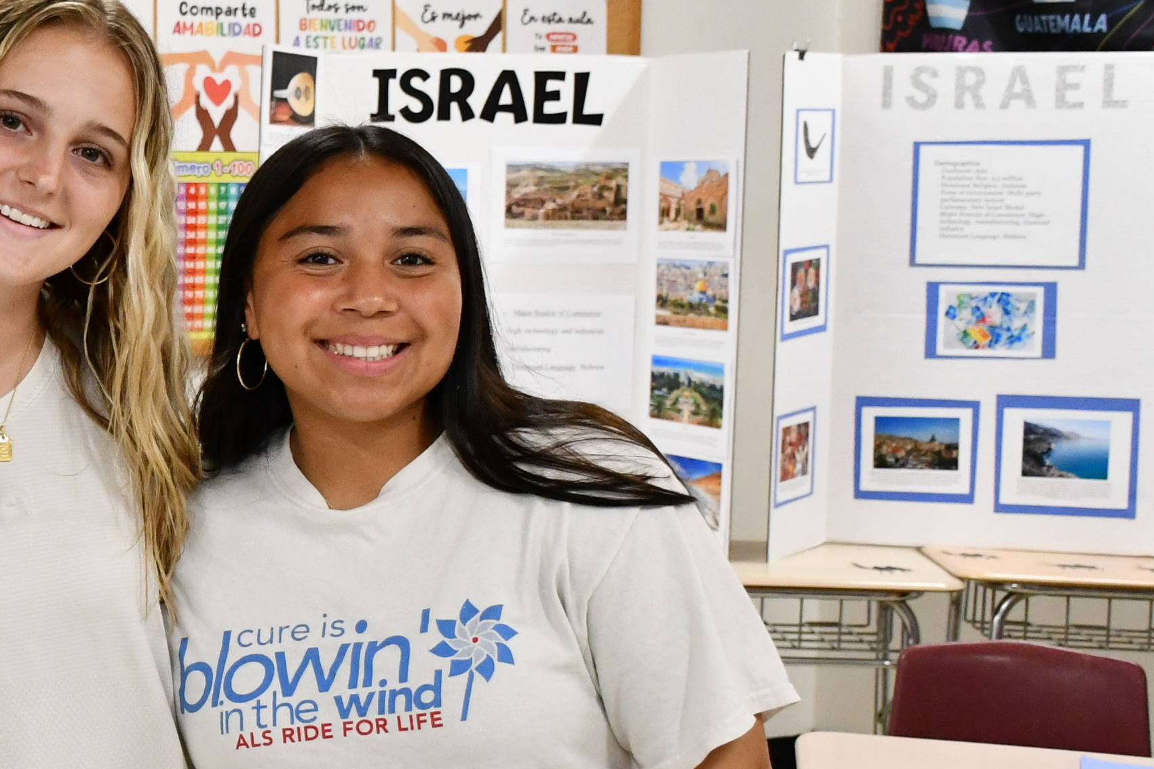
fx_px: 2596
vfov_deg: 16.9
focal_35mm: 81
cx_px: -93
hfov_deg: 23.6
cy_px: 376
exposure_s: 1/125
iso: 2000
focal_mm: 22
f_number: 3.5
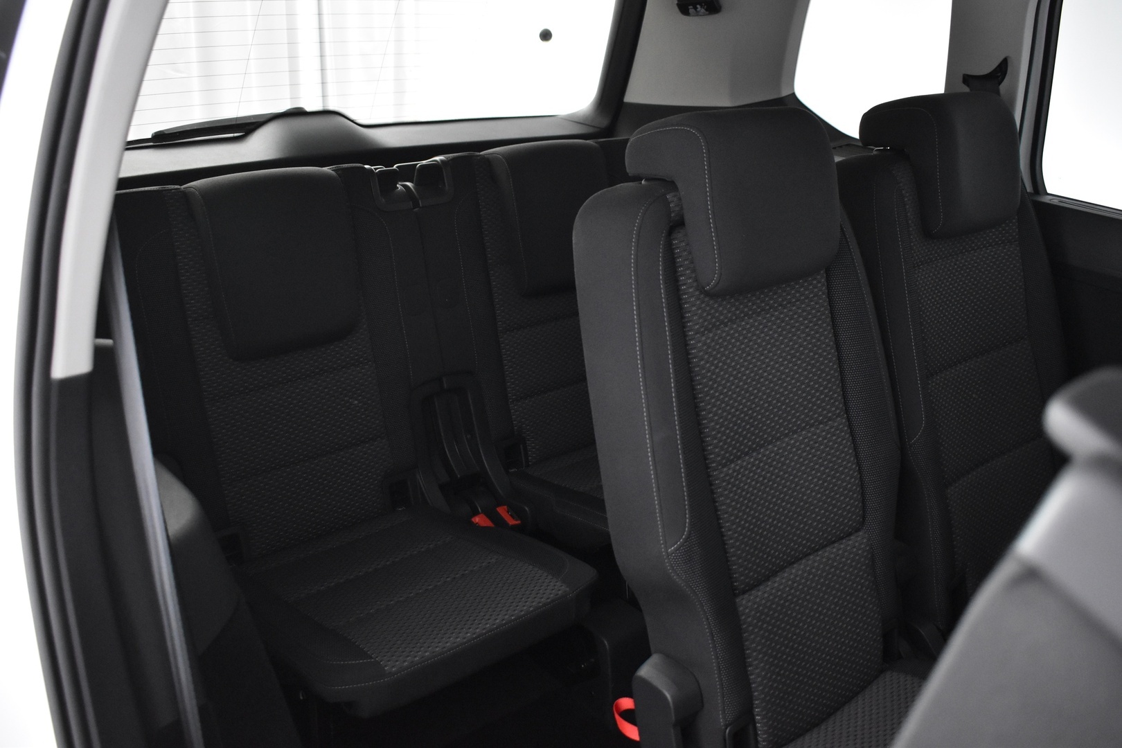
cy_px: 374
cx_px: 561
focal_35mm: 33
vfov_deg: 40.0
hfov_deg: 57.2
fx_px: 1028
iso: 3200
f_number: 3.8
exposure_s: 1/25
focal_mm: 22
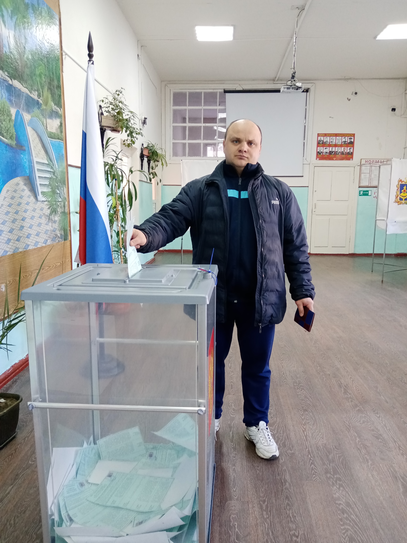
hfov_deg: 53.1
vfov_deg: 67.3
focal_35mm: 26
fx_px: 408
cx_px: 204
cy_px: 272
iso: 230
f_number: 1.8
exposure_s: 1/25
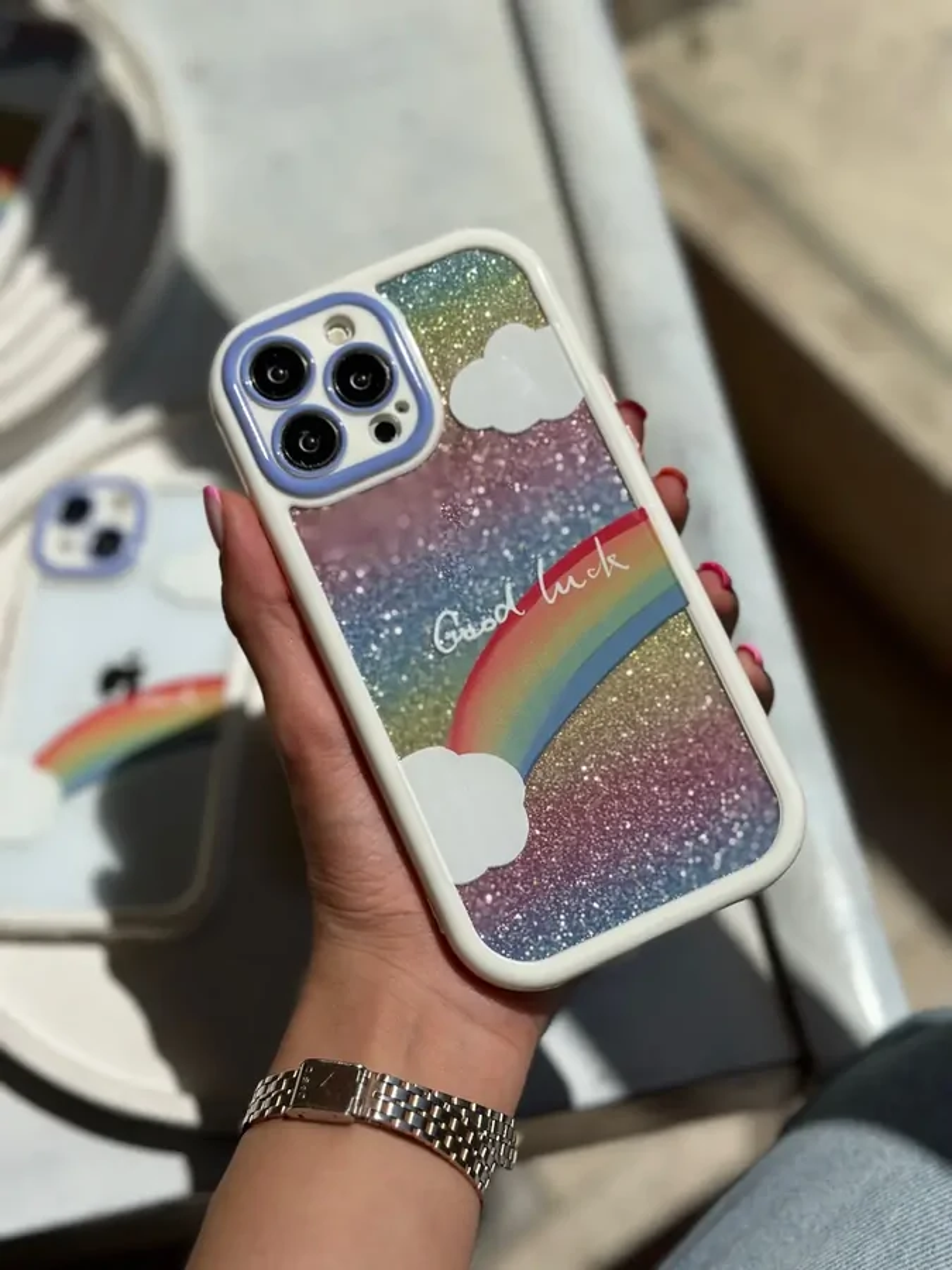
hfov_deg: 30.3
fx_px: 1760
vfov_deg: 39.7
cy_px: 635
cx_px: 476
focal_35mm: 48
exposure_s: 1/18868
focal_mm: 6.86
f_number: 1.78
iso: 100
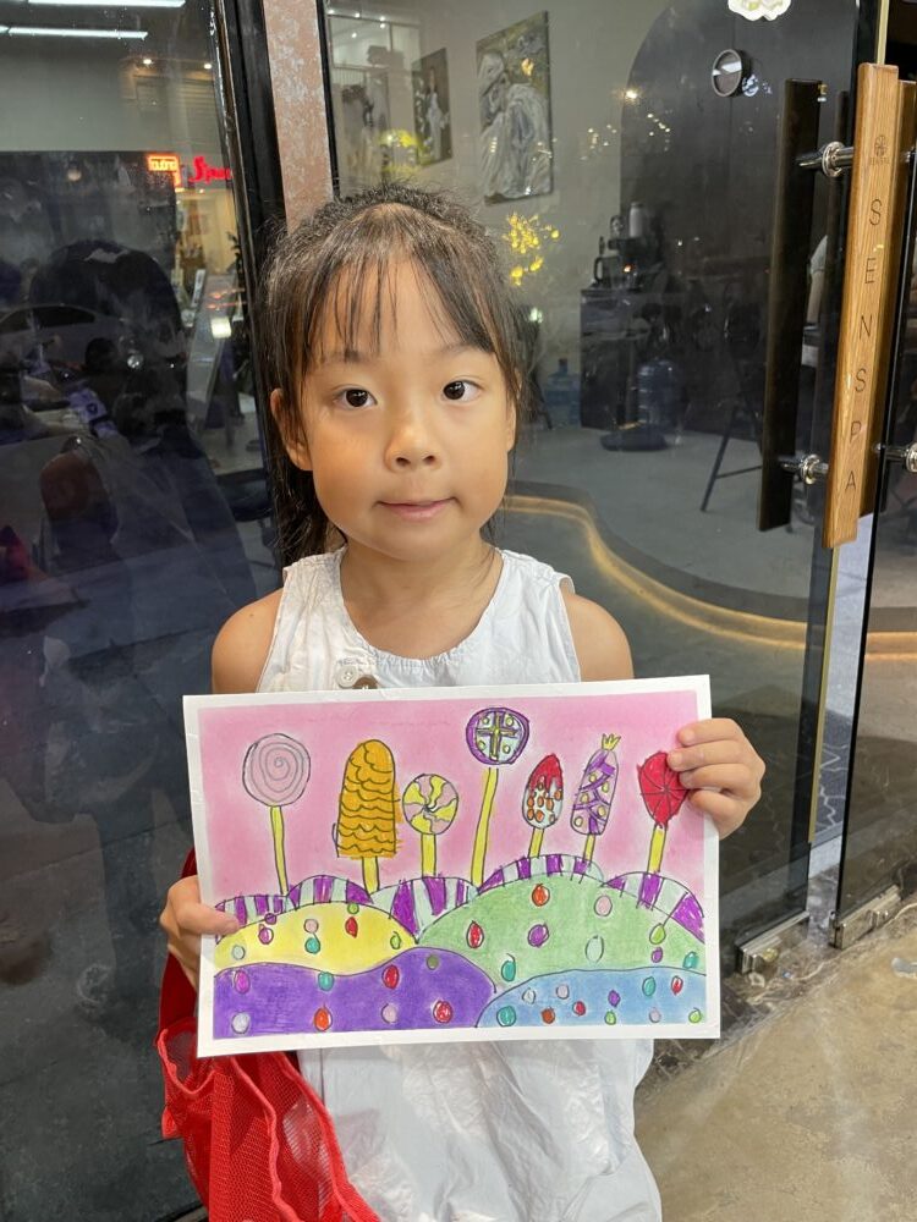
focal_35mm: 26
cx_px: 458
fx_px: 918
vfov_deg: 67.3
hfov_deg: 53.1
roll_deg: +2.8
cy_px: 611
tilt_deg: -21.3
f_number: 1.6
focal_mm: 4.2
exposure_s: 1/50
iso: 100
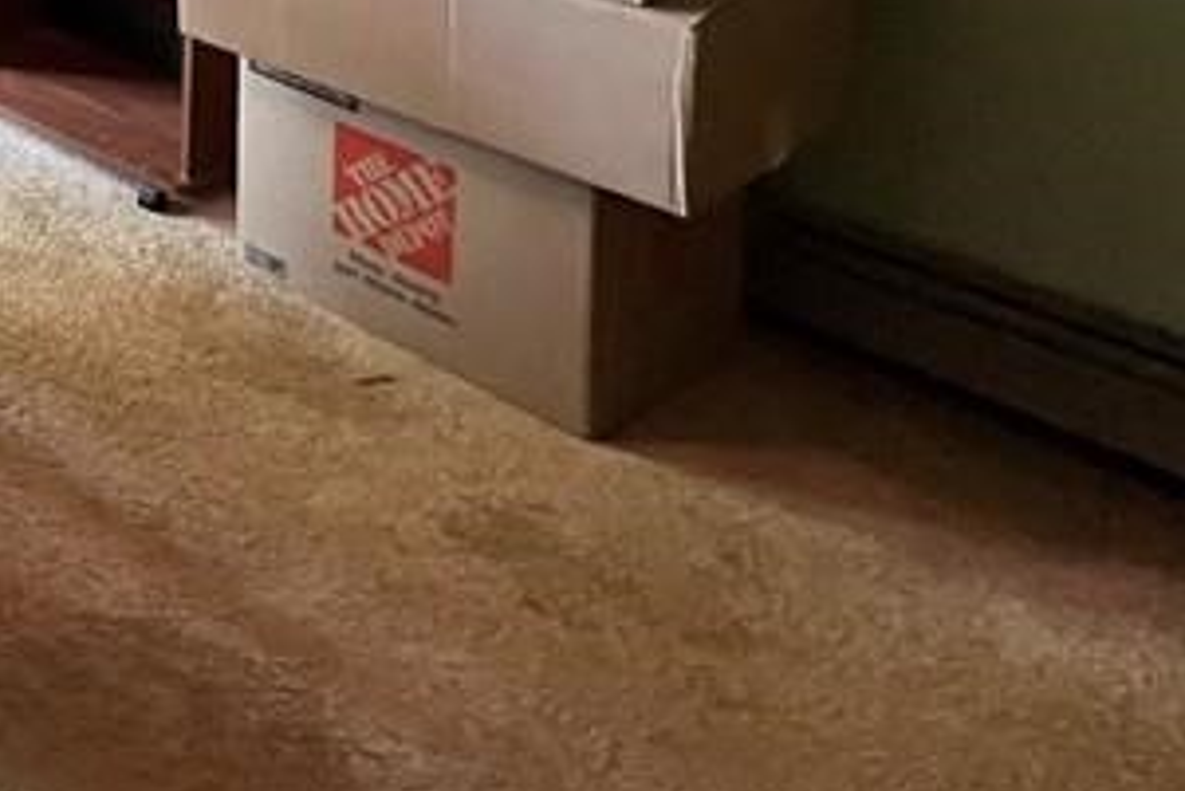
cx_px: -638
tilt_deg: -3.8
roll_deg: +0.8
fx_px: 1515
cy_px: -508
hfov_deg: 27.4
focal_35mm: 46
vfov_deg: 22.1
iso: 1000
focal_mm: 1.57
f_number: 1.8
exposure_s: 1/40
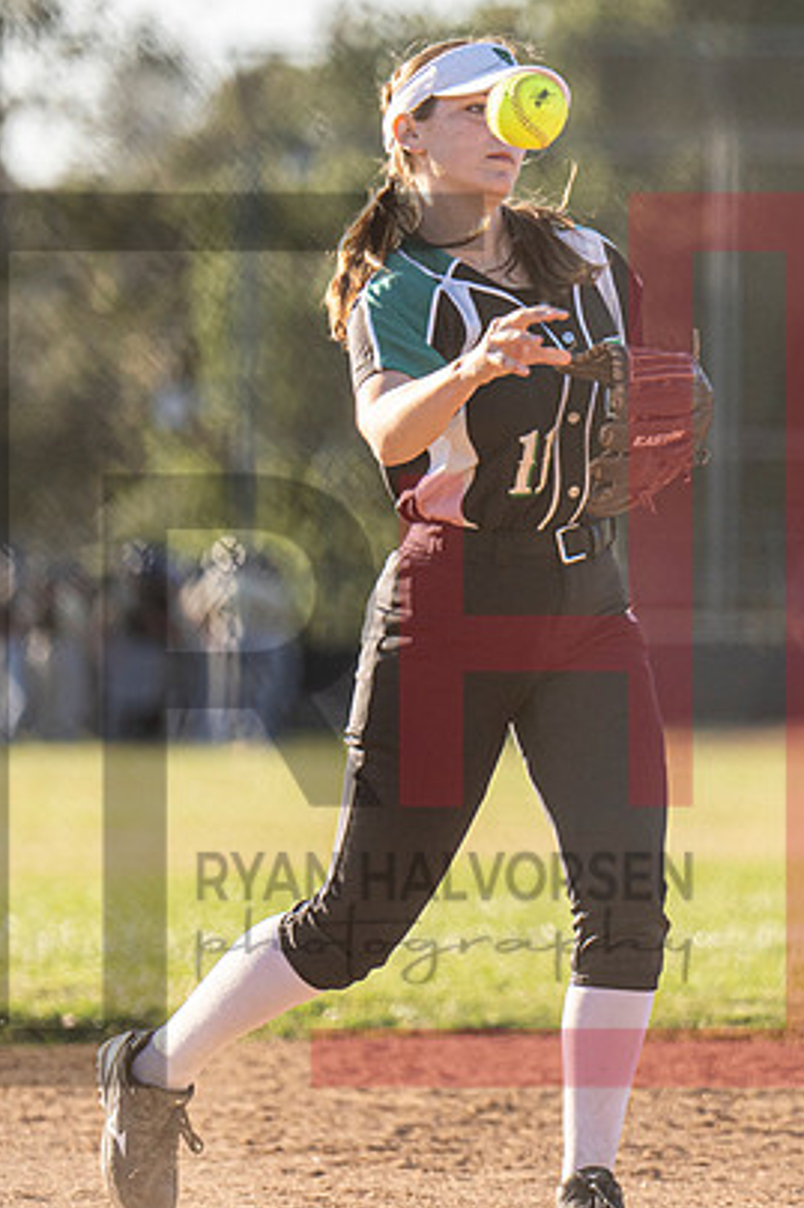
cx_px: 747
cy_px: 287
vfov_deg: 4.7
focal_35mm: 440
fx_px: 14751
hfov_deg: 3.1
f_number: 2.8
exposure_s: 1/2500
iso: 320
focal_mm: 160
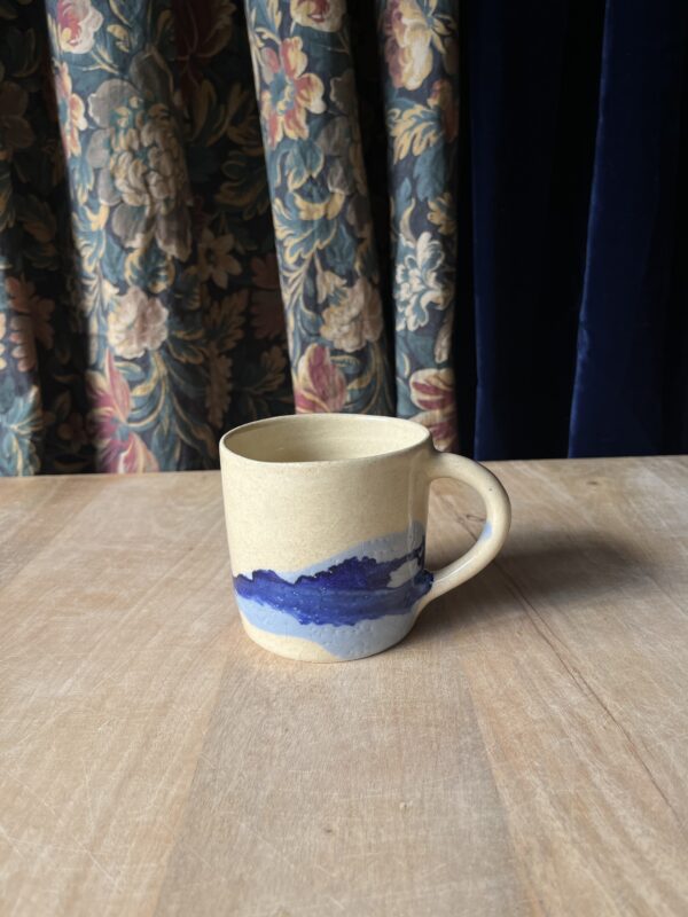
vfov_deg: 67.3
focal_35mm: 26
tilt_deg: -16.3
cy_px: 458
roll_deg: +1.5
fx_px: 689
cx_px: 344
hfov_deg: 53.1
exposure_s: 1/182
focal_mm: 5.1
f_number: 1.6
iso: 40
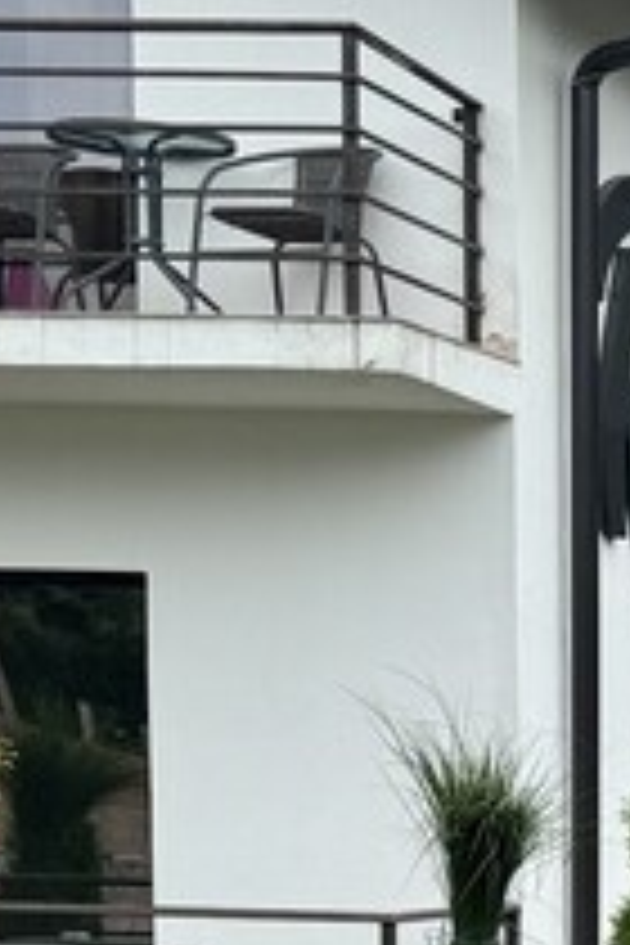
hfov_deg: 9.9
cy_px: 1107
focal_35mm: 122
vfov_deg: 16.2
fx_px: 3202
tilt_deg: -4.5
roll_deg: -0.8
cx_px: 1521
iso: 80
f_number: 1.78
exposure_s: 1/1042
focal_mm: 6.76
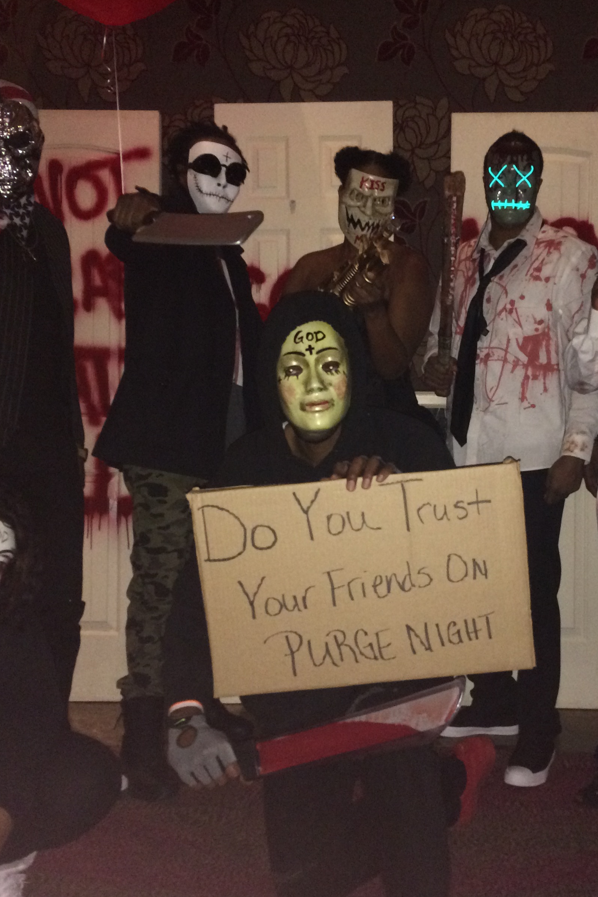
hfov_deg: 32.4
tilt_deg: -4.6
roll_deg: -0.2
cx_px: 383
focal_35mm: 41
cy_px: 451
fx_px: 1021
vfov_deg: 47.4
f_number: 2.2
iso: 320
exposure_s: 1/16
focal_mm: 4.15
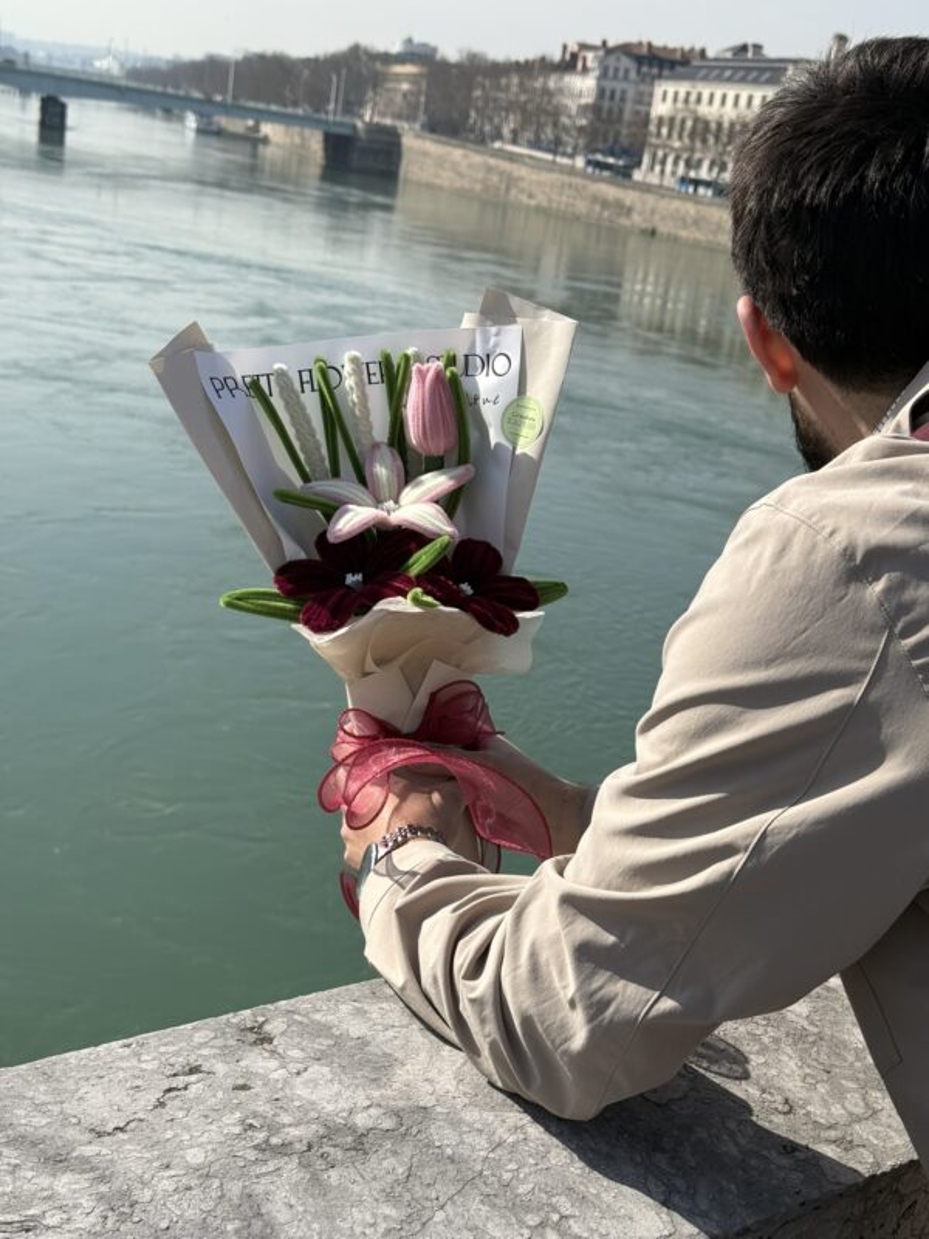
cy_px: 620
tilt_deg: -14.6
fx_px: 1718
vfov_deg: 39.7
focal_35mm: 48
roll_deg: -8.2
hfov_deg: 30.3
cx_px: 464
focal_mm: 6.76
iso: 64
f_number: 1.78
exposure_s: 1/4878
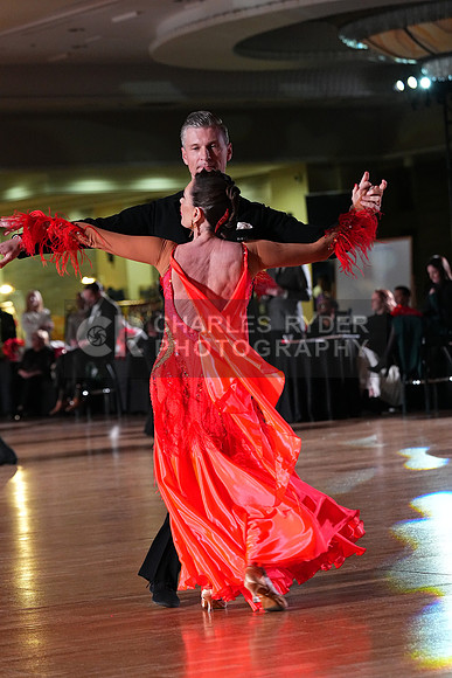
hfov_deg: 10.6
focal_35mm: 129
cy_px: 339
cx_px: 226
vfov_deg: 15.9
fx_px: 2428
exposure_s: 1/400
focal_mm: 129
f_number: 5
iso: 6400
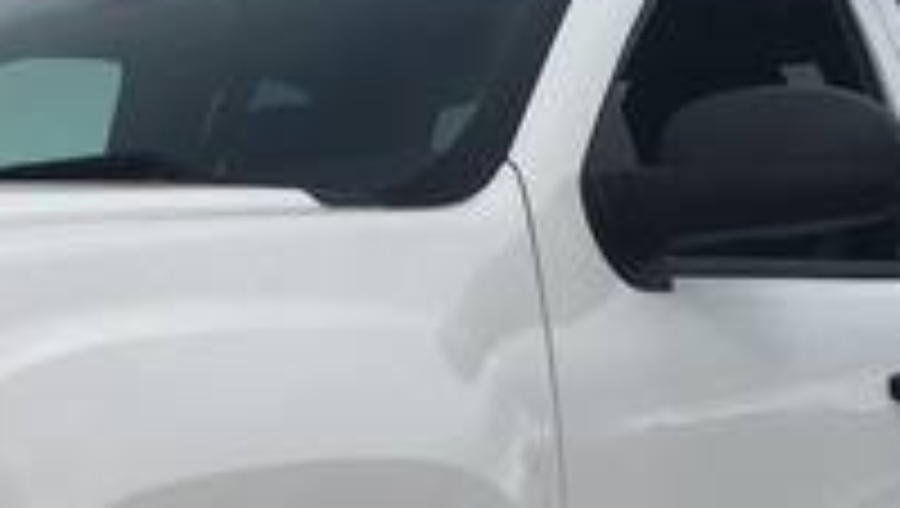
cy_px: 580
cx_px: 104
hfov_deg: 20.7
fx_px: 2413
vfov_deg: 11.8
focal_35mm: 101
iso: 32
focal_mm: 4.15
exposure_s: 1/1582
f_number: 2.2
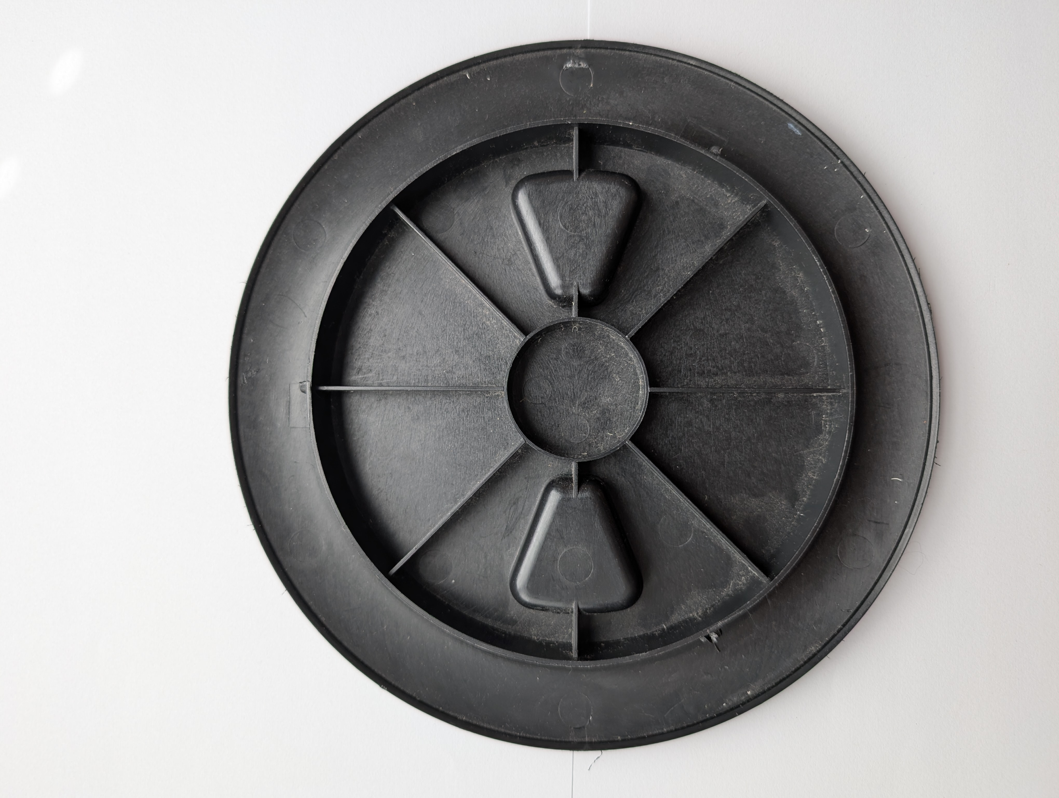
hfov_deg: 71.5
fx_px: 735
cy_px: 399
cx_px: 530
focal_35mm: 24
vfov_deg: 56.9
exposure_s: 1/36.3
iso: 22
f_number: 1.68
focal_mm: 6.9
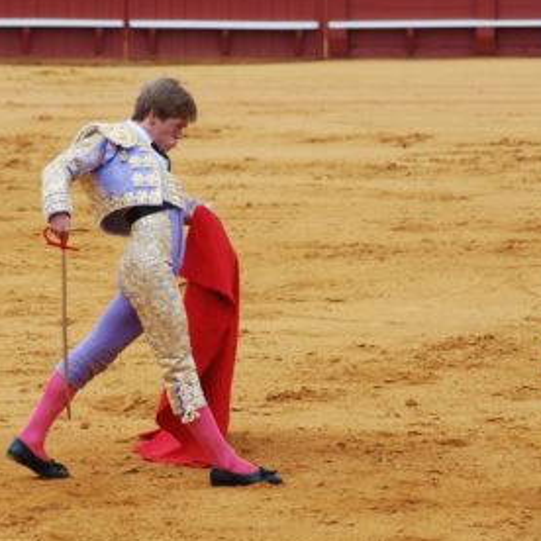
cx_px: 174
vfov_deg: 5.0
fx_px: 6136
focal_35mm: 347
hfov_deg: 5.0
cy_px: 283
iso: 400
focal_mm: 150
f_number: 5.6
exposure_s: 1/160
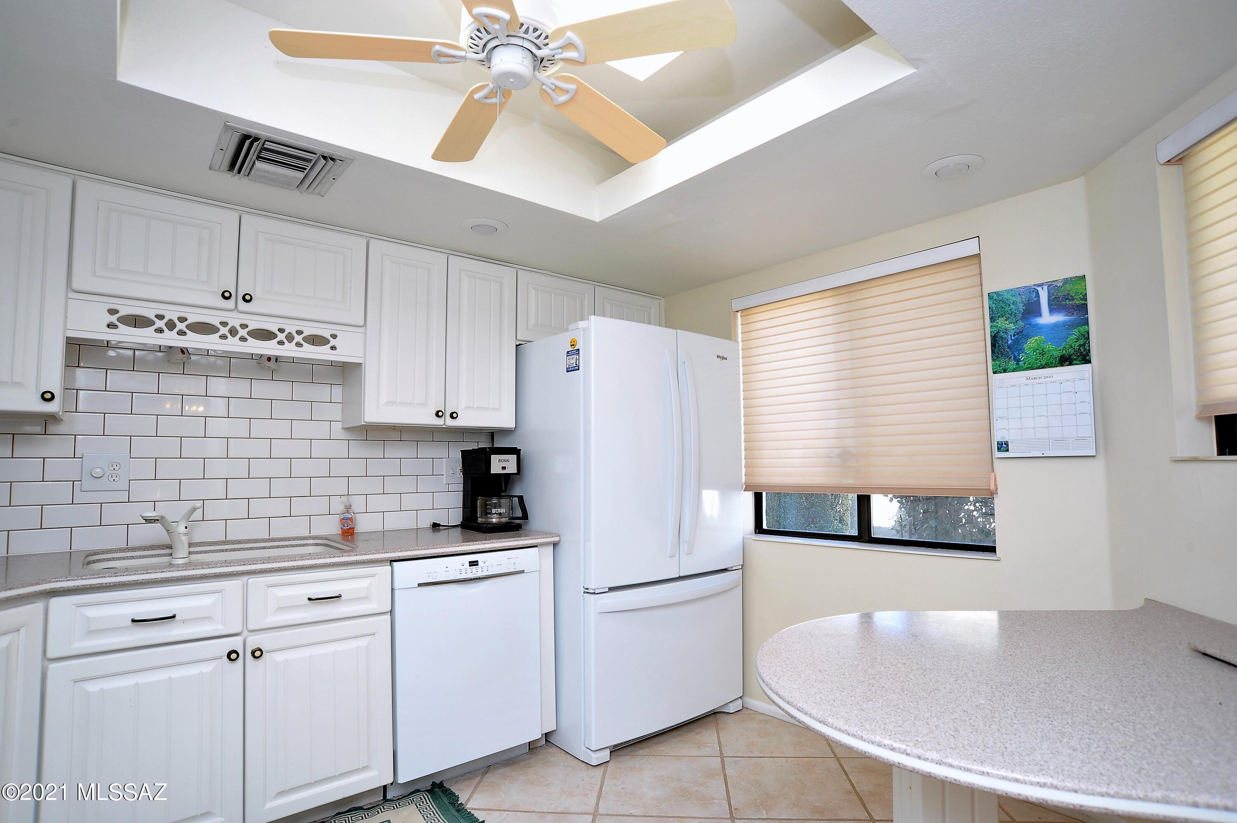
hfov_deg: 90.0
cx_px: 618
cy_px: 412
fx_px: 618
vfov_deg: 67.3
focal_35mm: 18
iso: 640
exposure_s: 1/50
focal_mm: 18
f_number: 9
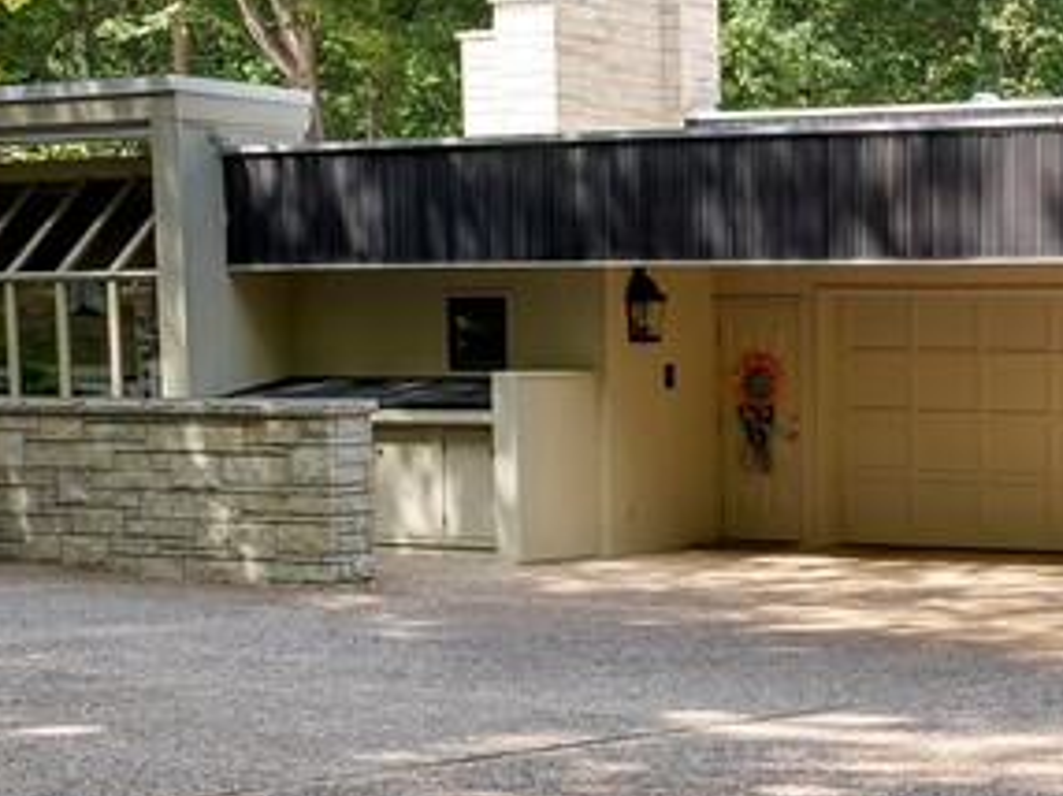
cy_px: 670
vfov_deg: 17.0
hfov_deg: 21.6
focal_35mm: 86
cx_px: 1156
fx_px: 2639
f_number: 2.8
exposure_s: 1/1000
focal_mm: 12.29
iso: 400
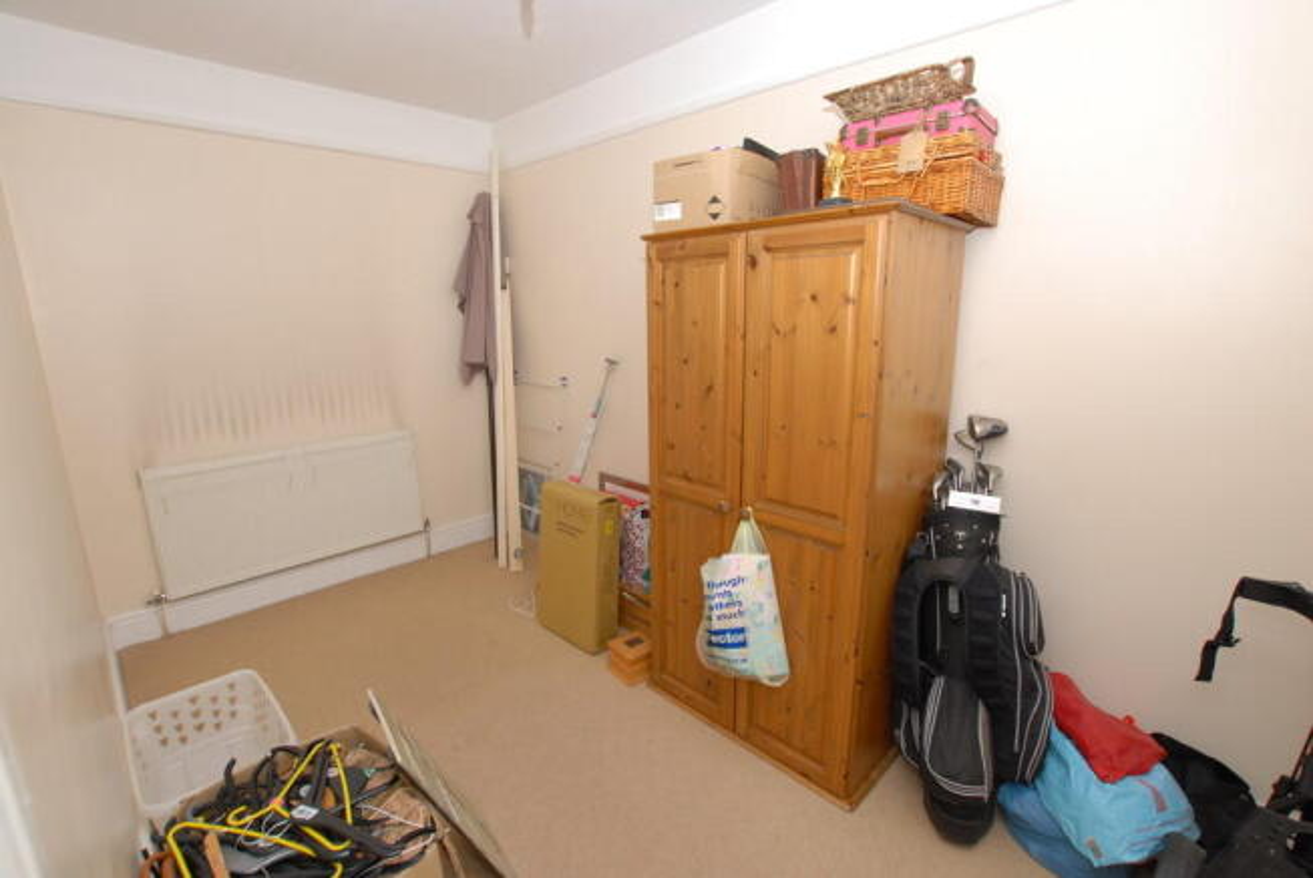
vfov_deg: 77.5
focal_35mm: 15
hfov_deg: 100.3
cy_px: 439
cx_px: 656
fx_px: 548
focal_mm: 10
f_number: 6.3
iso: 500
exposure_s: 1/60
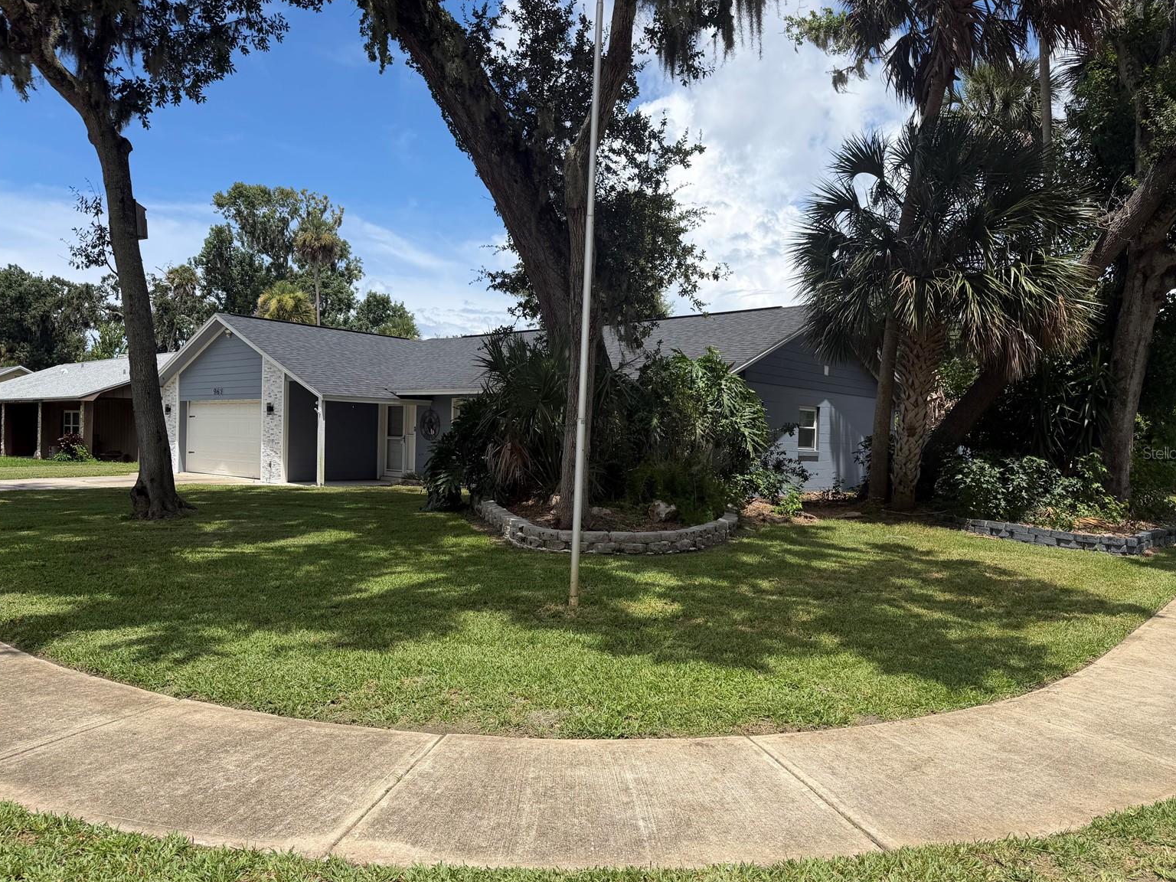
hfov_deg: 69.4
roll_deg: -0.8
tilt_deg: -1.4
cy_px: 452
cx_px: 603
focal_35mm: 25
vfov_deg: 54.9
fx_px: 849
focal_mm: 6.76
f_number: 1.78
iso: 80
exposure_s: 1/4673
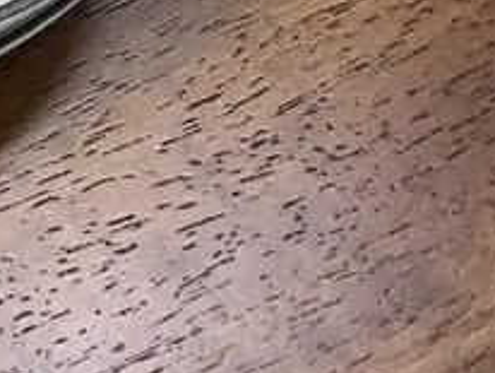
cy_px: -732
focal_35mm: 129
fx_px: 1847
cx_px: -375
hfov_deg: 13.7
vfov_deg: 9.3
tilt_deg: -45.3
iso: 64
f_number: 1.8
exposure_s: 1/100
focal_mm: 4.25
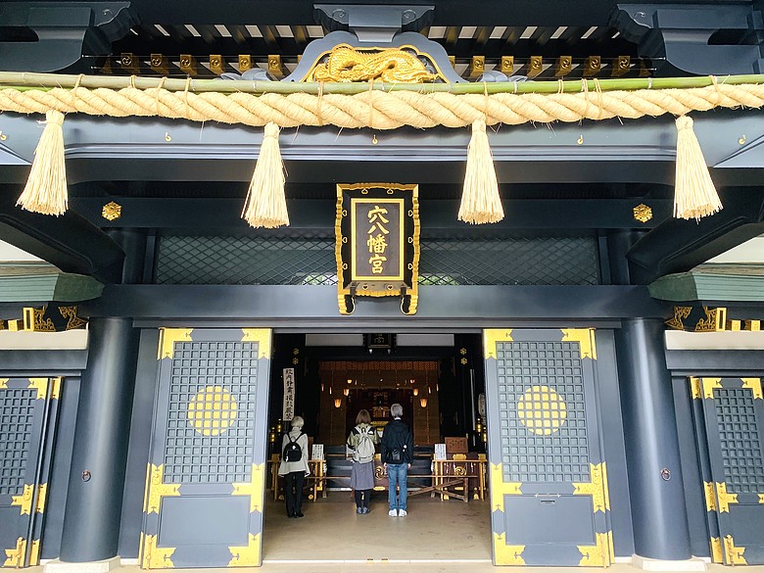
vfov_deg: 53.1
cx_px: 382
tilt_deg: +14.0
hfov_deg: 67.3
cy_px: 286
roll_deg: -0.1
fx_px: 574
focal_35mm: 26
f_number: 1.8
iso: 125
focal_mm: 4.25
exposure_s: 1/60
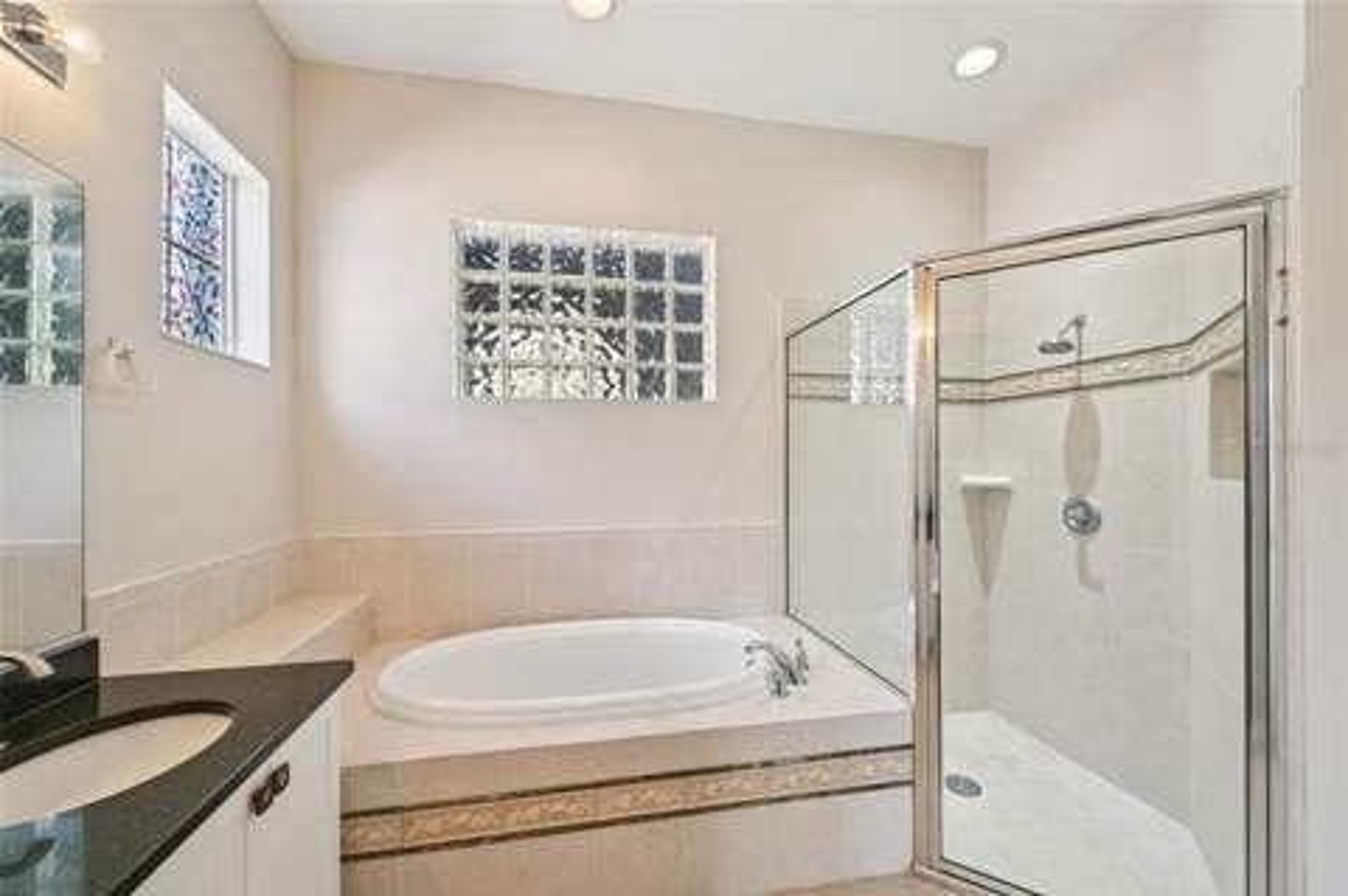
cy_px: 448
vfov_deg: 81.1
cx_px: 674
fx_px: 524
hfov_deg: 104.3
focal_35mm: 14
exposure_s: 1/60
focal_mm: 14
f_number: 8
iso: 400
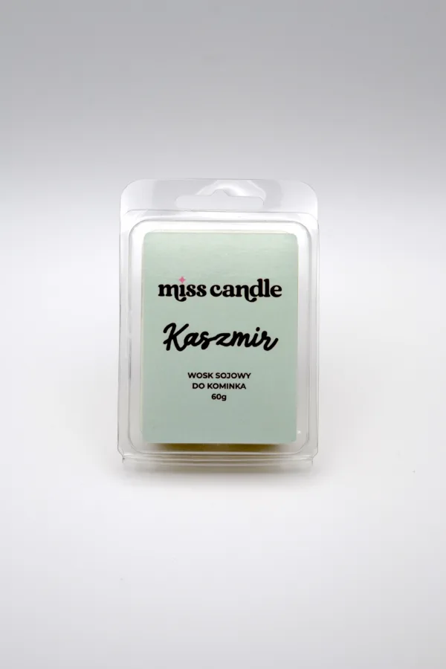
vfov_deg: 24.6
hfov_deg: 16.6
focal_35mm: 82
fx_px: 1533
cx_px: 223
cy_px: 334
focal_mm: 55
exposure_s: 1/80
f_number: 5.6
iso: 100
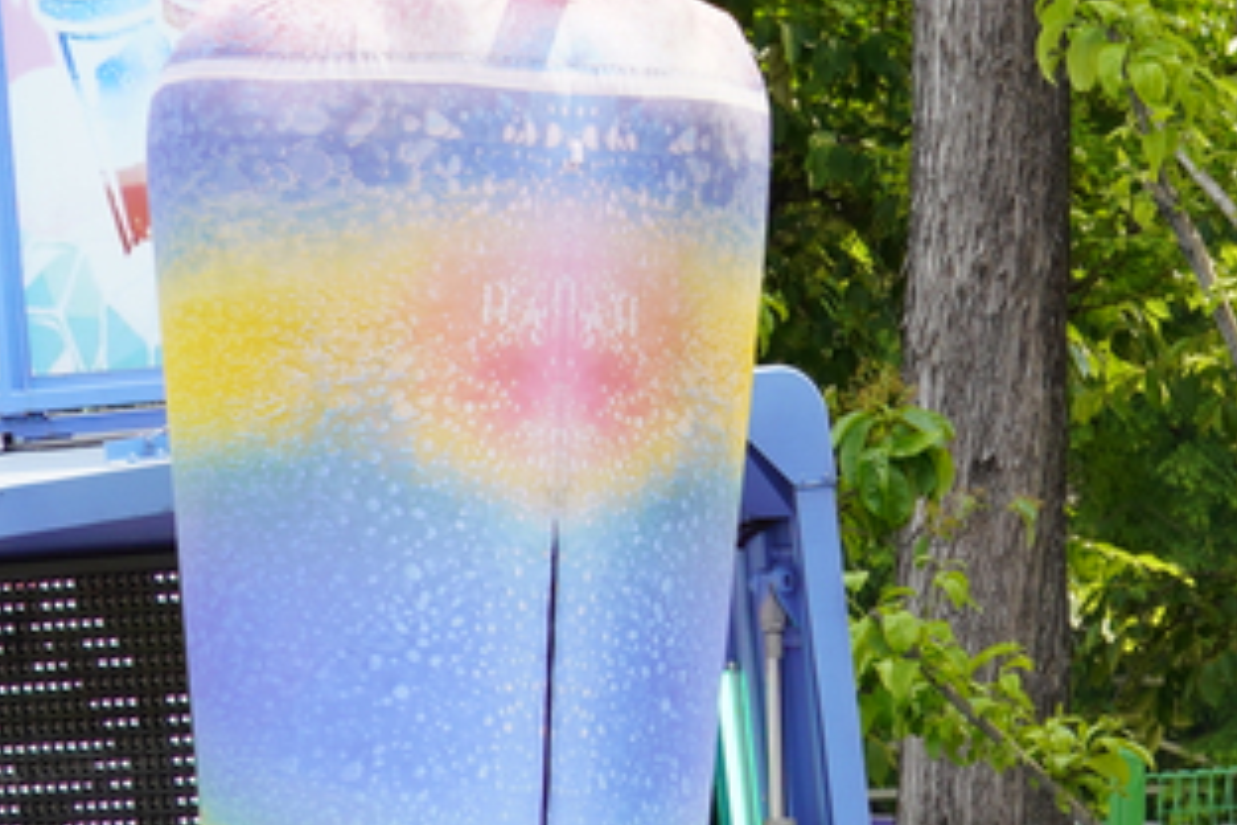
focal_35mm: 459
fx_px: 15771
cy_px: 1075
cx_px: 3424
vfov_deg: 3.0
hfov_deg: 4.4
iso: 100
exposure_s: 1/125
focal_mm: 70
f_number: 6.3
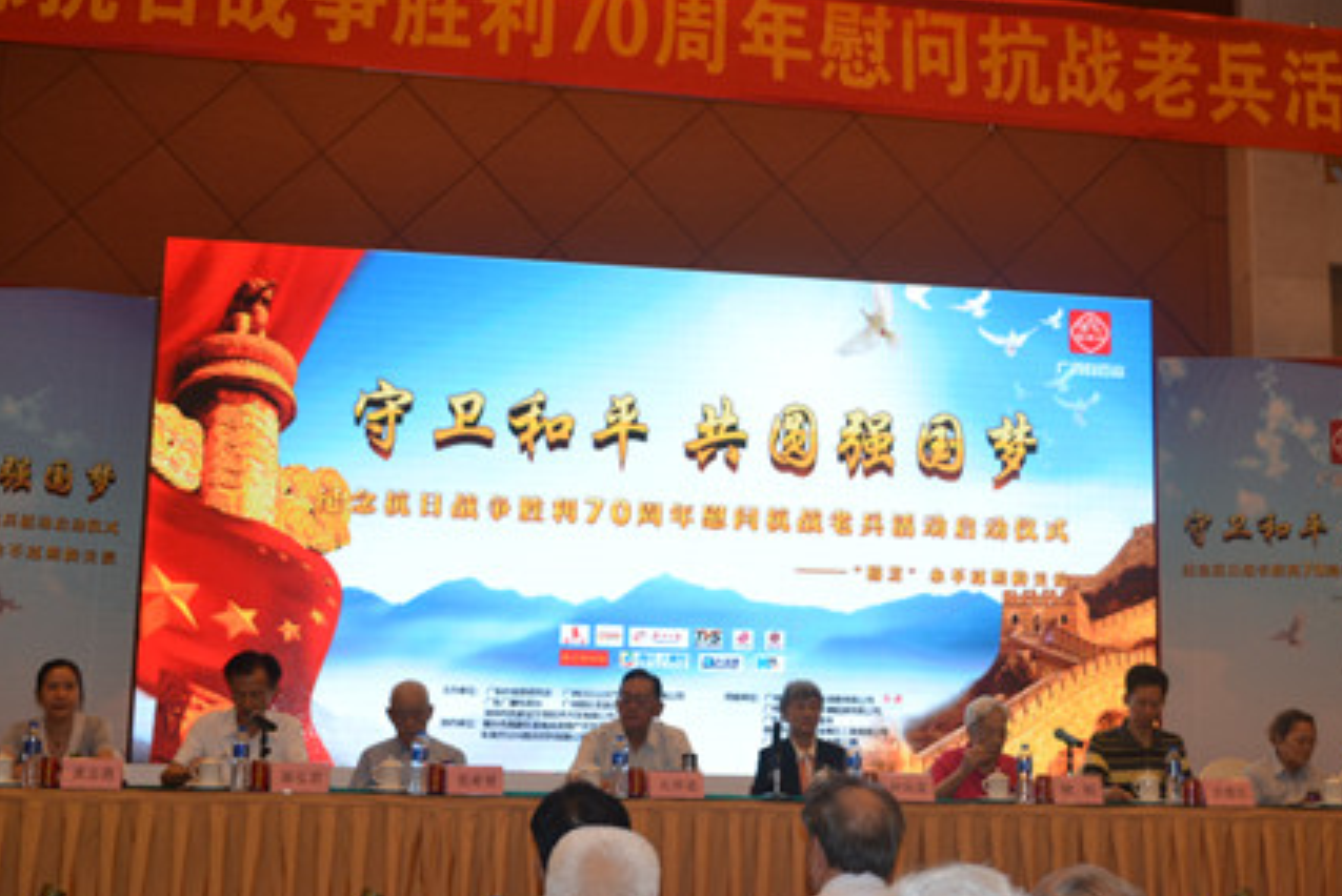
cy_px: 363
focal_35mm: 55
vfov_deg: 24.6
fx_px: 2052
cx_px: 717
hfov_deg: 36.2
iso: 400
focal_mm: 26
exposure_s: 1/60
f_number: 4.2
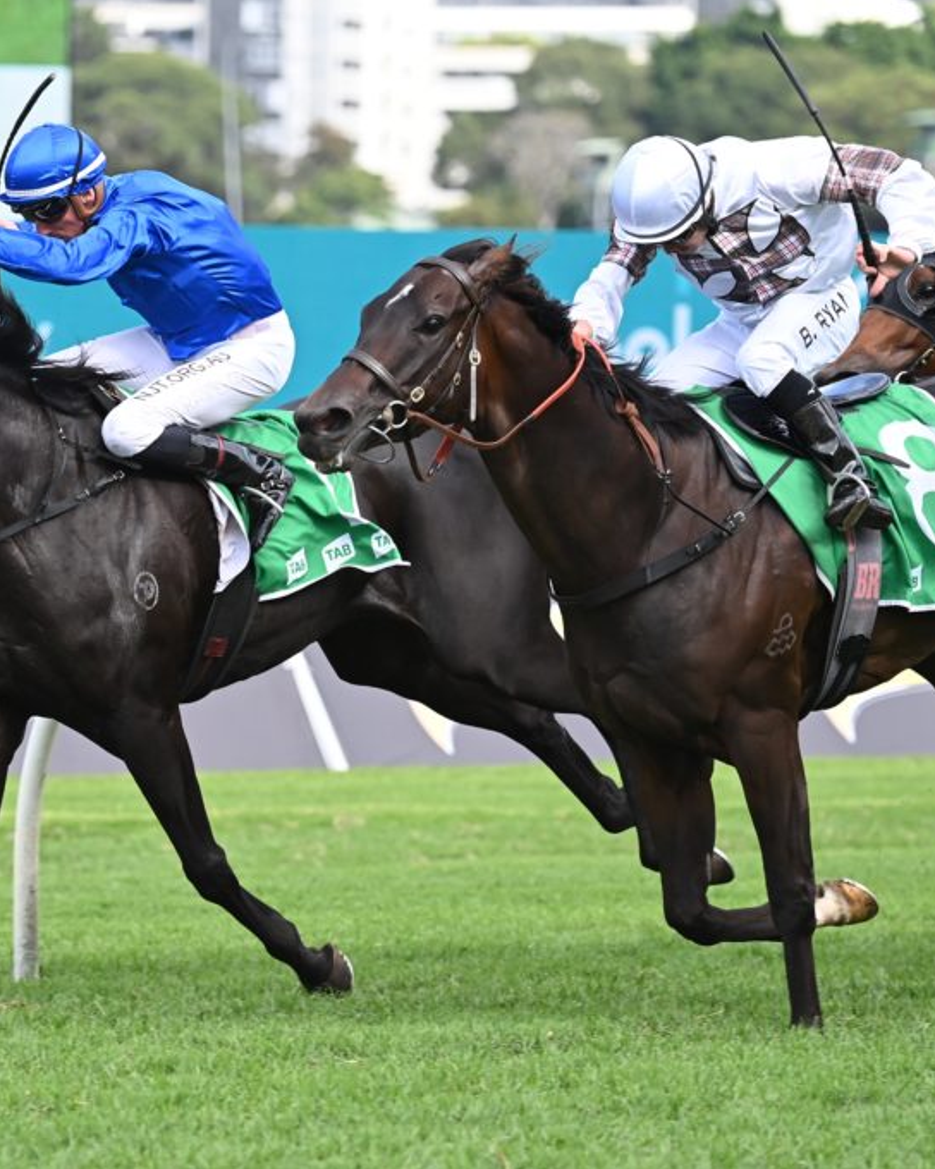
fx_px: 11726
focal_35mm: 339
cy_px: 584
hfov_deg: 4.6
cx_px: 244
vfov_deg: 5.7
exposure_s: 1/1600
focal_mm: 240
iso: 1100
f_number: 5.6
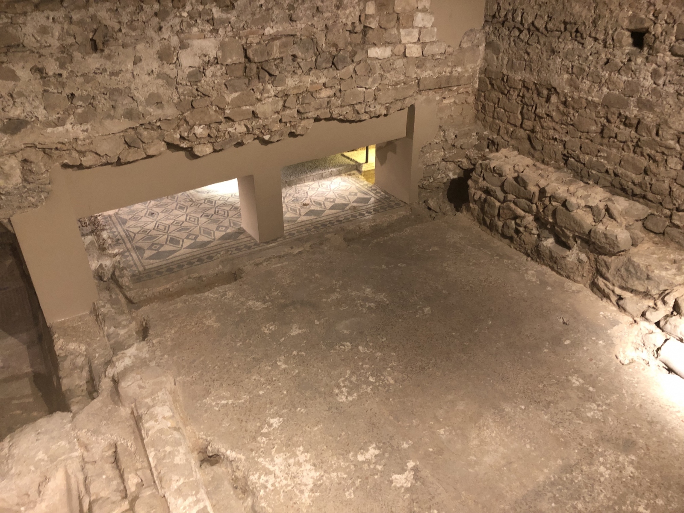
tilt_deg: -30.7
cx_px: 342
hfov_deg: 63.4
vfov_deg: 49.7
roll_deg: -0.3
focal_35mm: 28
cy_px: 256
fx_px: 553
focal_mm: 3.99
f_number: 1.8
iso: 80
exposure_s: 1/6
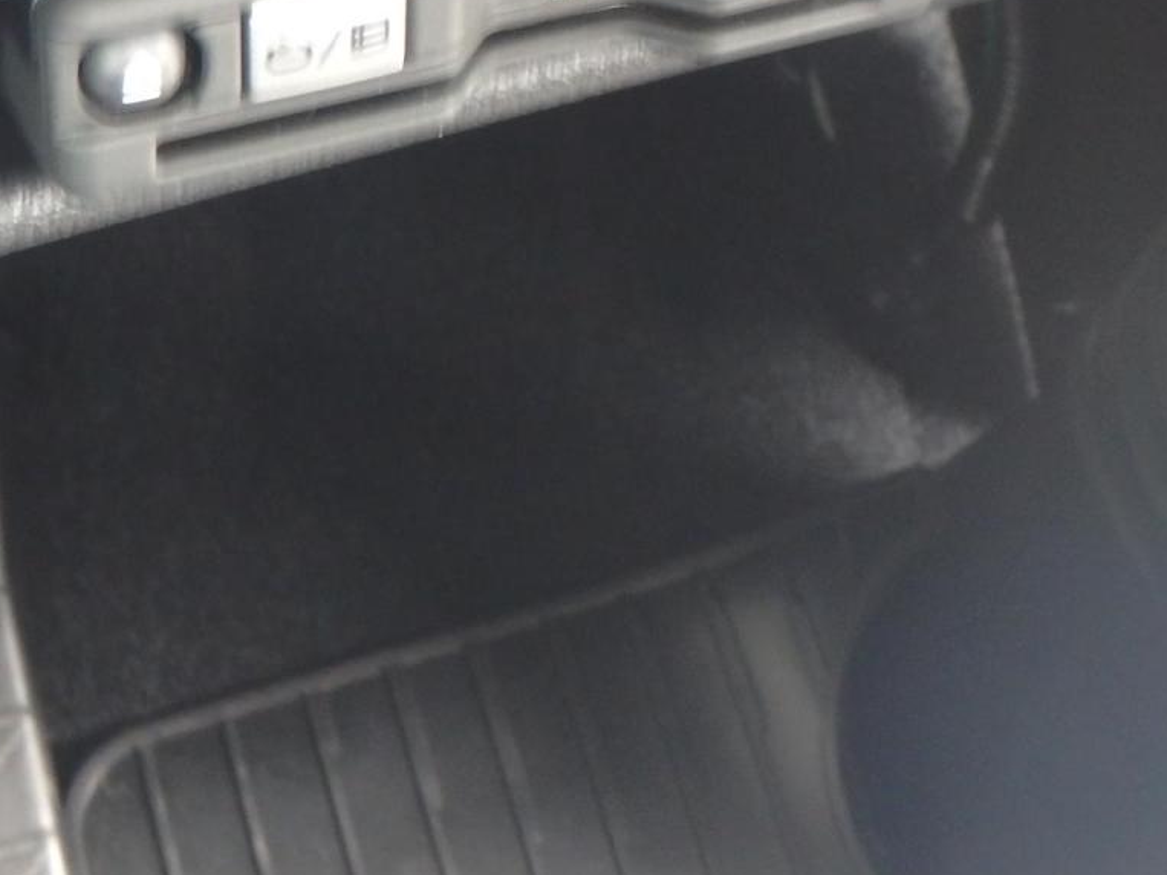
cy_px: -70
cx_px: 587
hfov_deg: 26.7
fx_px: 2461
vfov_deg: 19.4
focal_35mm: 73
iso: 400
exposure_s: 1/6
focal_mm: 5.2
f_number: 4.6
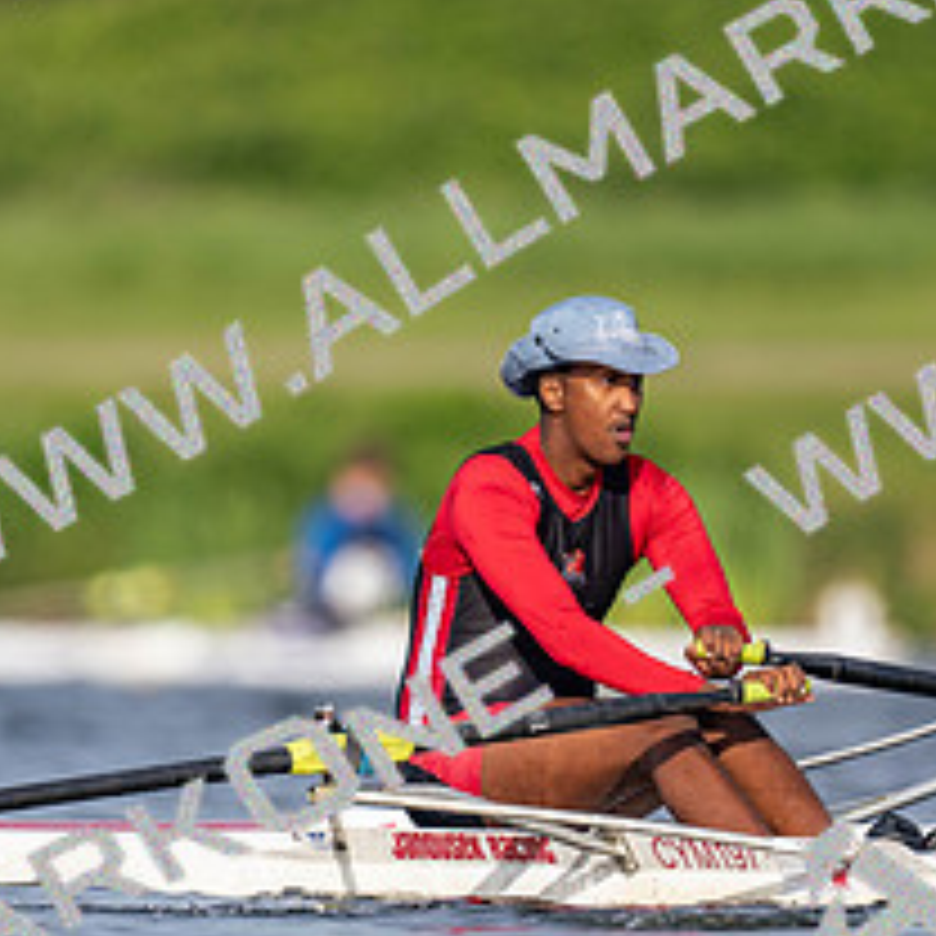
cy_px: 610
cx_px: 418
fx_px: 43563
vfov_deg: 1.2
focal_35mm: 1424
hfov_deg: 1.2
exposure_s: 1/2500
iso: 250
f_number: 4
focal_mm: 600
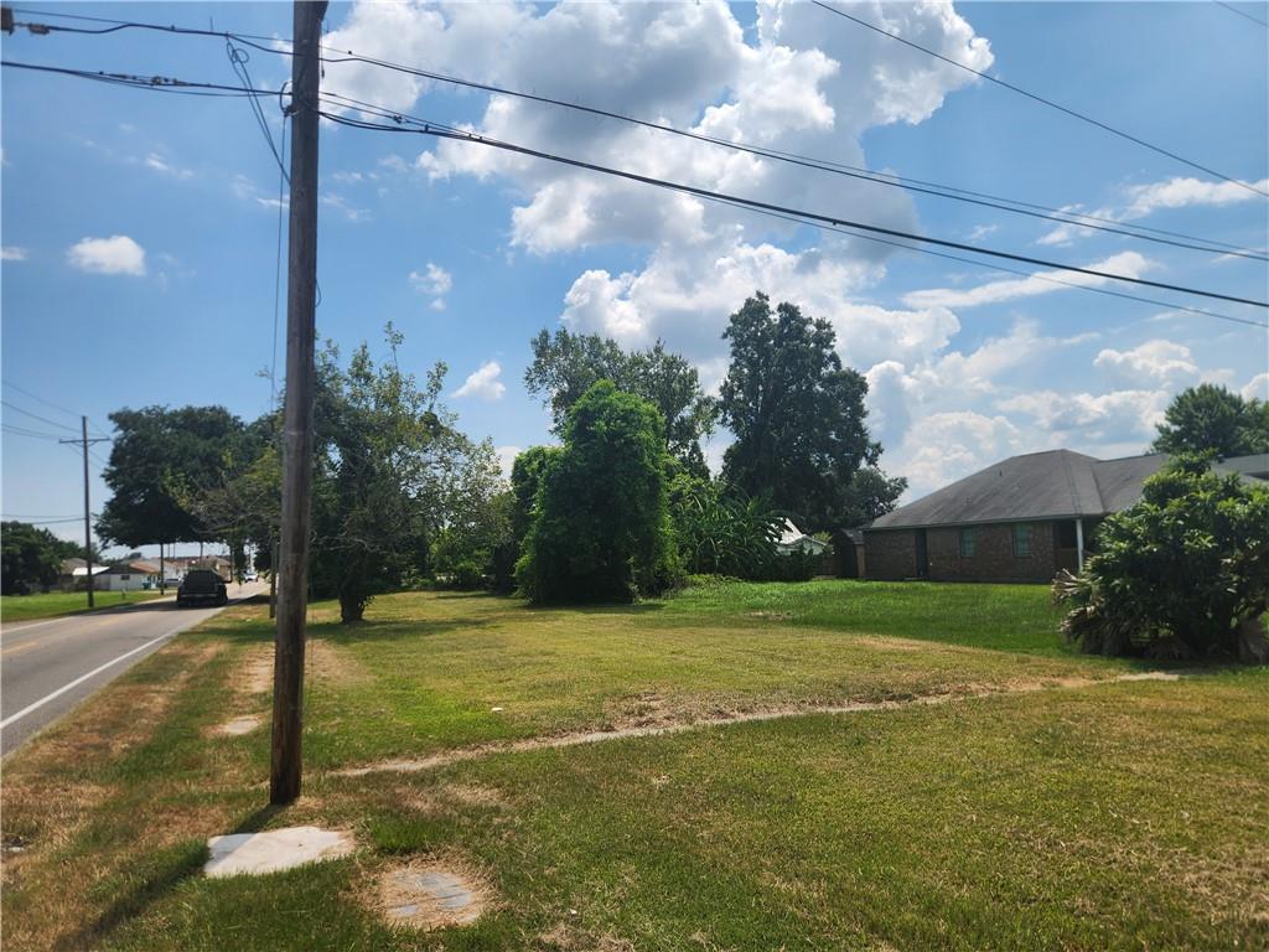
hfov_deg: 73.9
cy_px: 476
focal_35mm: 23
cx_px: 634
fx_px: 843
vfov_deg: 58.9
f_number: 1.8
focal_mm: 5.4
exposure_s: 1/2551
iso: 20
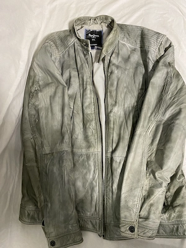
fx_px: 186
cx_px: 93
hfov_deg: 53.1
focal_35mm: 26
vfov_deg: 67.3
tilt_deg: -76.6
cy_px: 124
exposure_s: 1/50
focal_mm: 4.25
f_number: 1.8
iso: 320
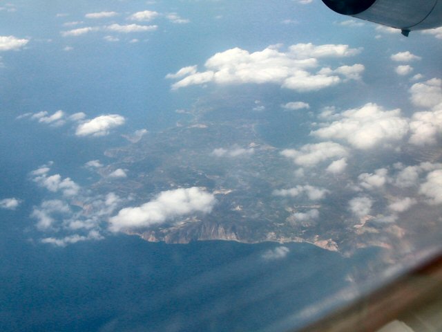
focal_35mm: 54
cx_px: 221
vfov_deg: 27.0
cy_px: 166
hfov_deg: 35.5
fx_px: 690
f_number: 5.4
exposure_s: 1/505
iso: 100
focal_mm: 8.2
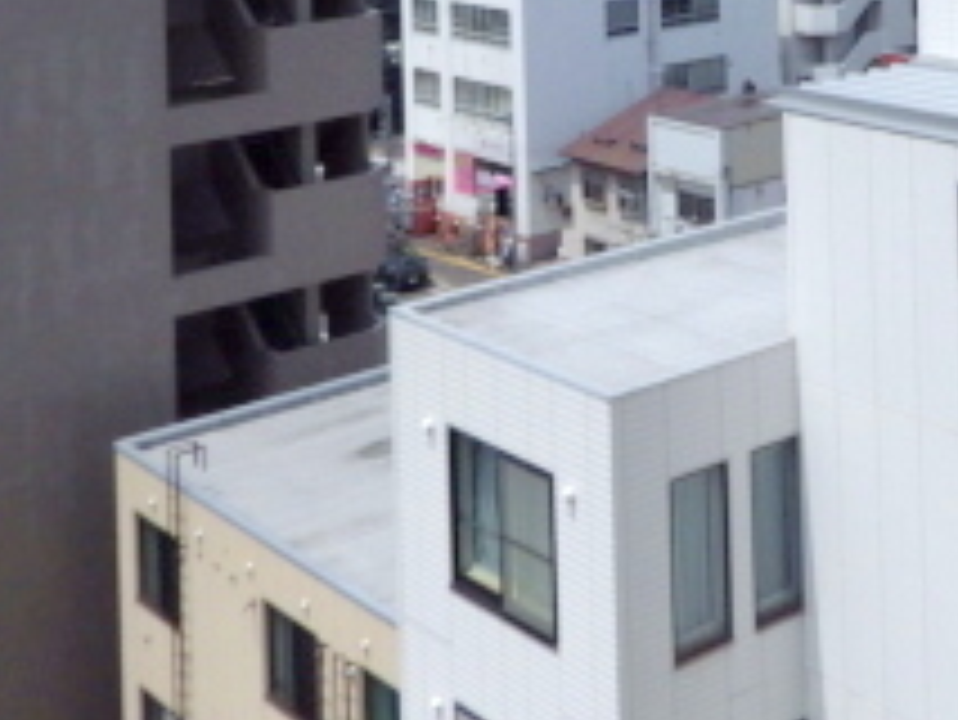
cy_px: -274
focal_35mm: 66
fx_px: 1828
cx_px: 1084
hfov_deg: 26.7
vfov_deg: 20.0
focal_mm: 4
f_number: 9.7
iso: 100
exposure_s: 1/400
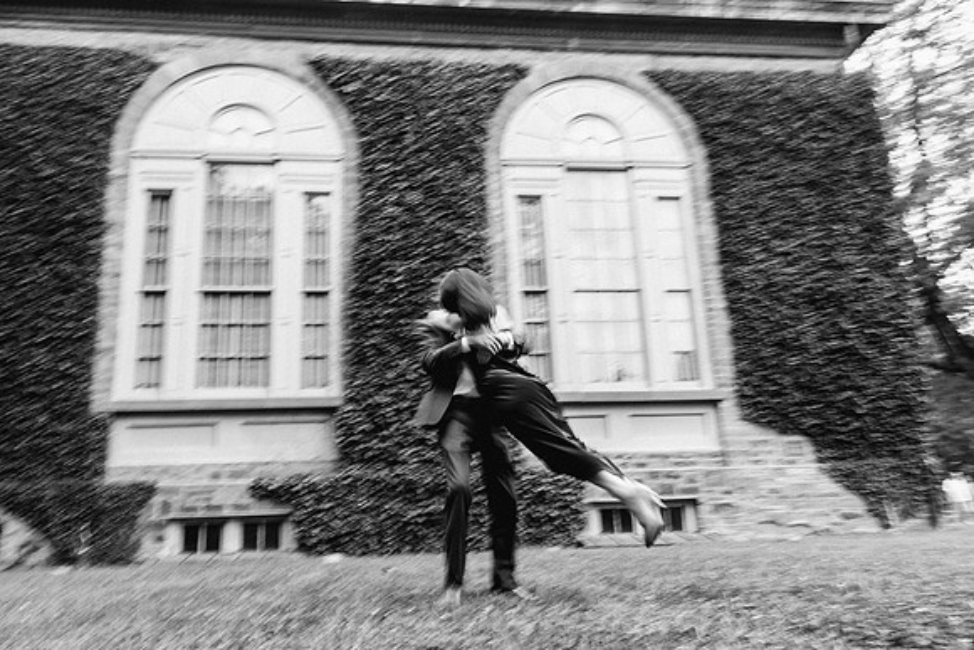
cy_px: 327
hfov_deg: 66.6
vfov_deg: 47.4
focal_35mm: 27
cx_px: 462
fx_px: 741
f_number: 10
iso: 400
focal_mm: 24
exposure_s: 1/20
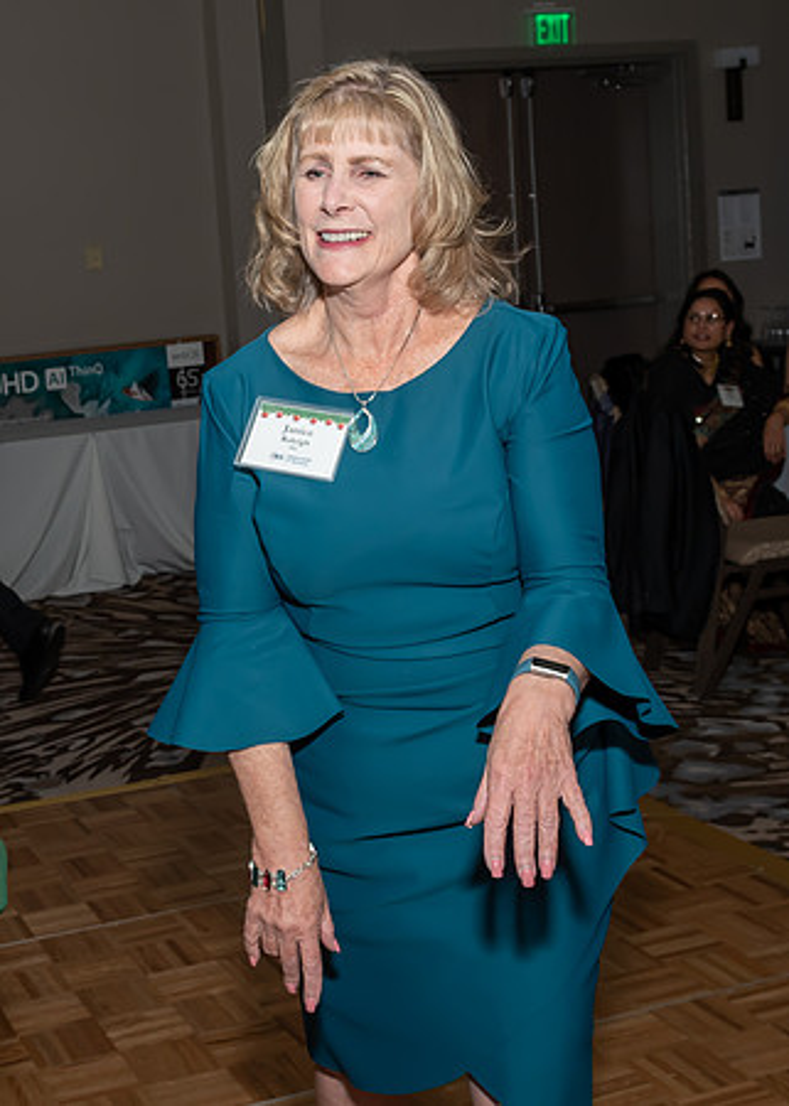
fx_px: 1798
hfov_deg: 24.5
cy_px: 480
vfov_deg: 34.2
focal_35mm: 57
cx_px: 194
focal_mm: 22
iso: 400
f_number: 6.3
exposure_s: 1/250
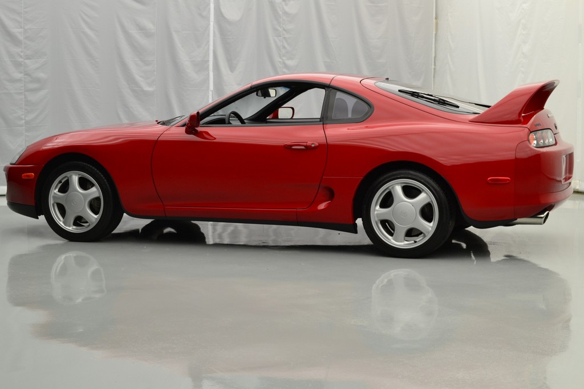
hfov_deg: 30.5
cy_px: 194
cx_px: 292
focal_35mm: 66
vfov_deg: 20.6
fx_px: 1070
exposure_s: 1/30
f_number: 7.1
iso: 400
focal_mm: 44
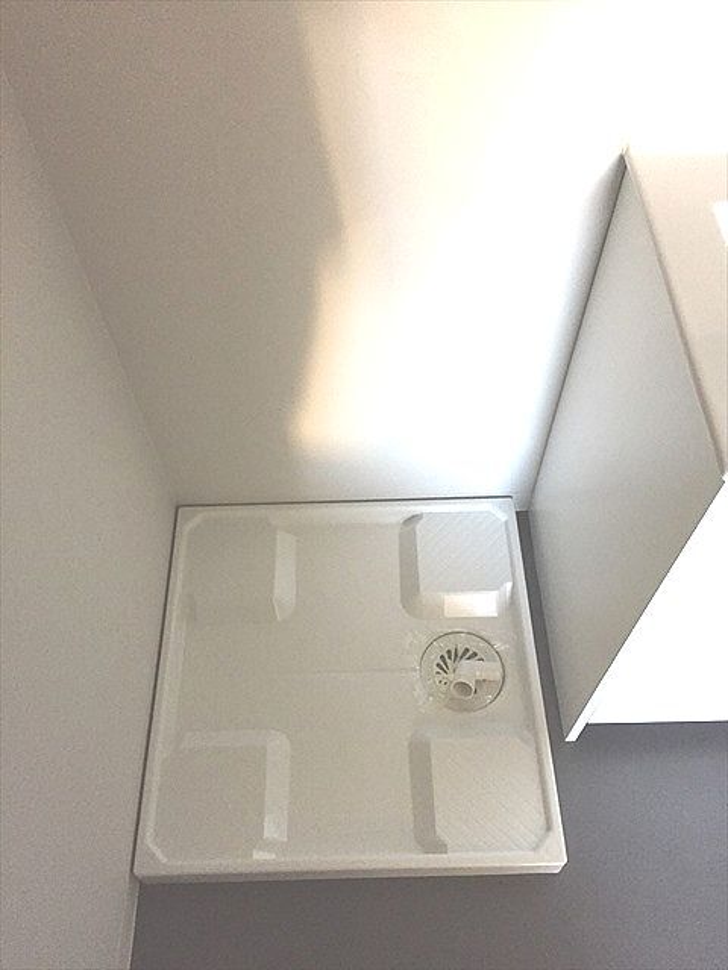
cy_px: 485
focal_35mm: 29
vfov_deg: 61.7
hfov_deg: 48.2
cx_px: 364
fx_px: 813
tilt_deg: -57.1
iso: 250
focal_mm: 4.15
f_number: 2.2
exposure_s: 1/30
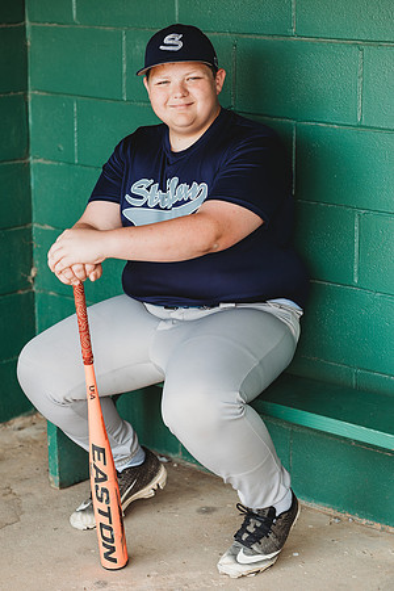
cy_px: 296
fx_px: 1395
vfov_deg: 23.9
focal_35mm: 85
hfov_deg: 16.1
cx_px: 197
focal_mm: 85
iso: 100
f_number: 2.8
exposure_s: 1/80
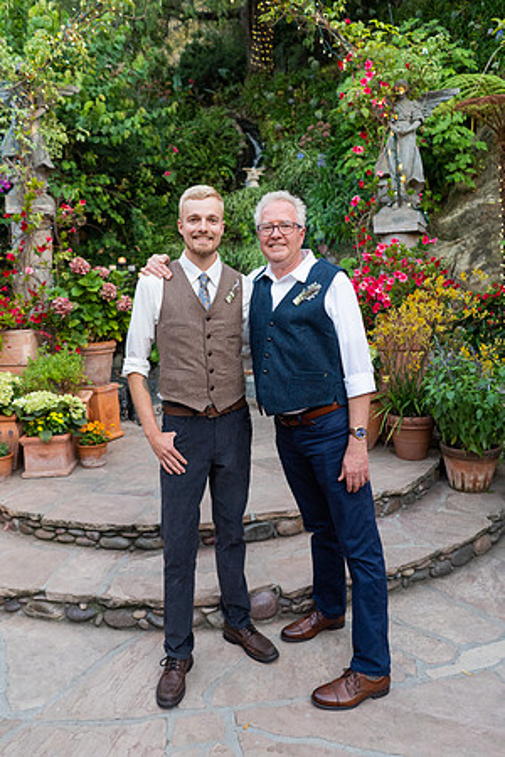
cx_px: 252
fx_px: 589
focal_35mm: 28
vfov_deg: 65.5
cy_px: 378
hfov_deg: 46.4
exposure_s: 1/250
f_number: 3.2
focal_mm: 28
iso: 500
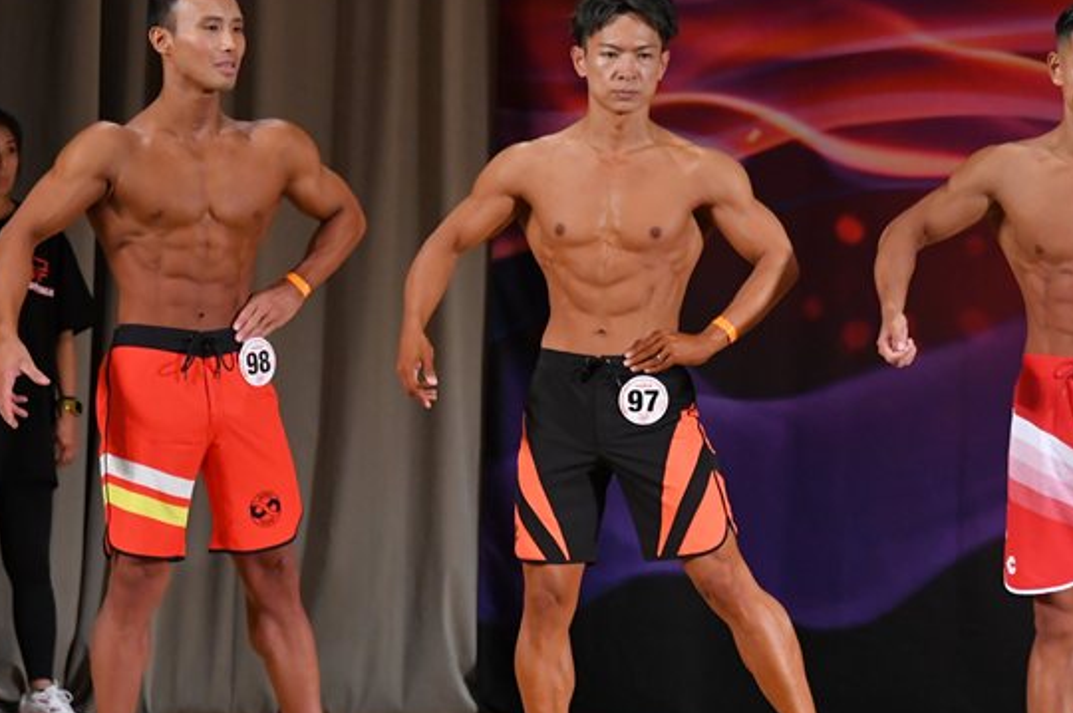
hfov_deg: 6.4
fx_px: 9618
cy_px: 389
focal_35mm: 323
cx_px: 518
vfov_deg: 4.2
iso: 3200
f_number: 5.6
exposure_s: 1/400
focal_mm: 150
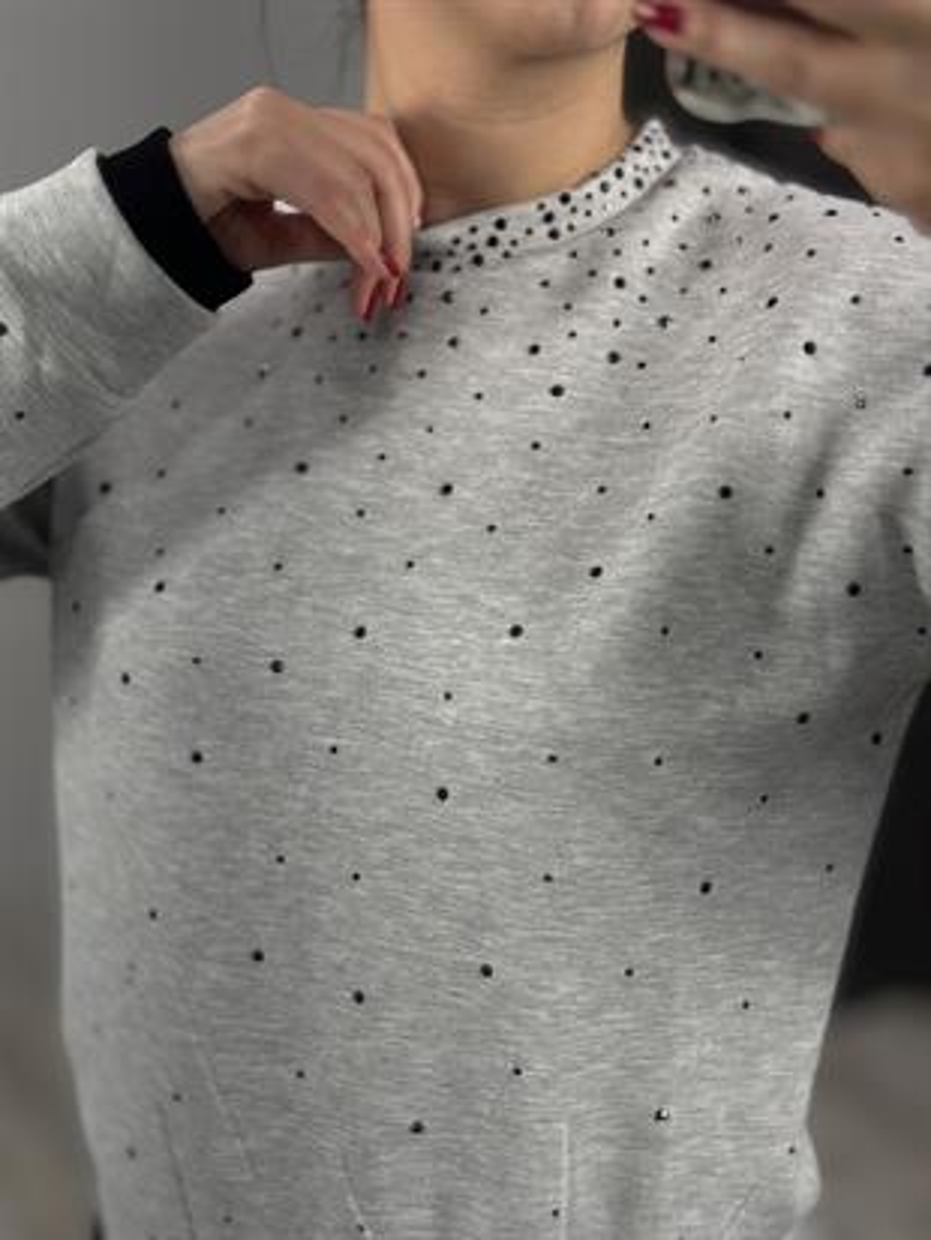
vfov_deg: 39.6
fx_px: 1720
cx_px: 466
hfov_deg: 30.3
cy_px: 620
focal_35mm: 48
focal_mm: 6.86
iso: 80
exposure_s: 1/128
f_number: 1.78
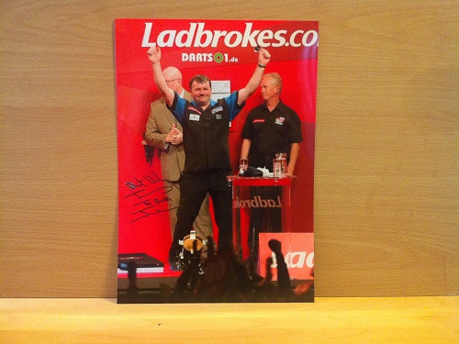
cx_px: 230
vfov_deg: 40.7
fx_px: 464
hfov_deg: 52.6
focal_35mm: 35
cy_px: 172
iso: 400
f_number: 2.8
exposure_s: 1/15
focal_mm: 3.85
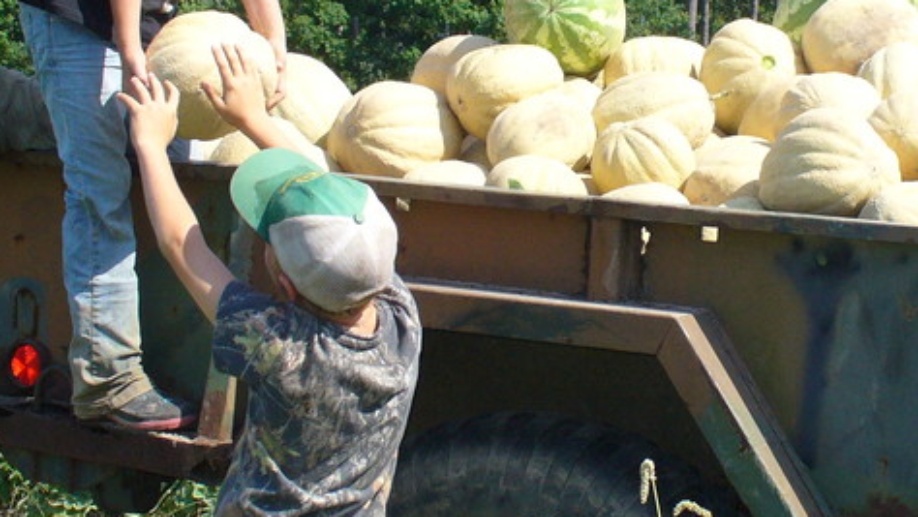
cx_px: 703
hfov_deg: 24.2
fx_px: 2118
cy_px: 167
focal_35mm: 87
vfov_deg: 13.9
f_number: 5.6
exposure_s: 1/250
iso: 100
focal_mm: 6.1
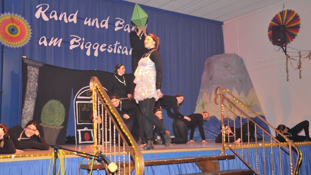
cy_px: 86
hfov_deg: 45.5
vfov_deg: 26.5
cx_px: 155
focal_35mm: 45
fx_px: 371
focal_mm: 28
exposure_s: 1/60
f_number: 5
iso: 400
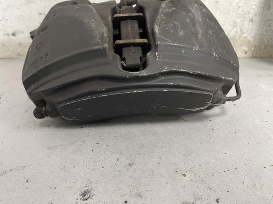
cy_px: 102
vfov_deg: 54.9
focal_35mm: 25
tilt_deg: -27.9
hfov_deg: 69.4
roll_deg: +1.7
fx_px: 197
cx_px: 136
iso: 160
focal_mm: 5.1
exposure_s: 1/50
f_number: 1.6
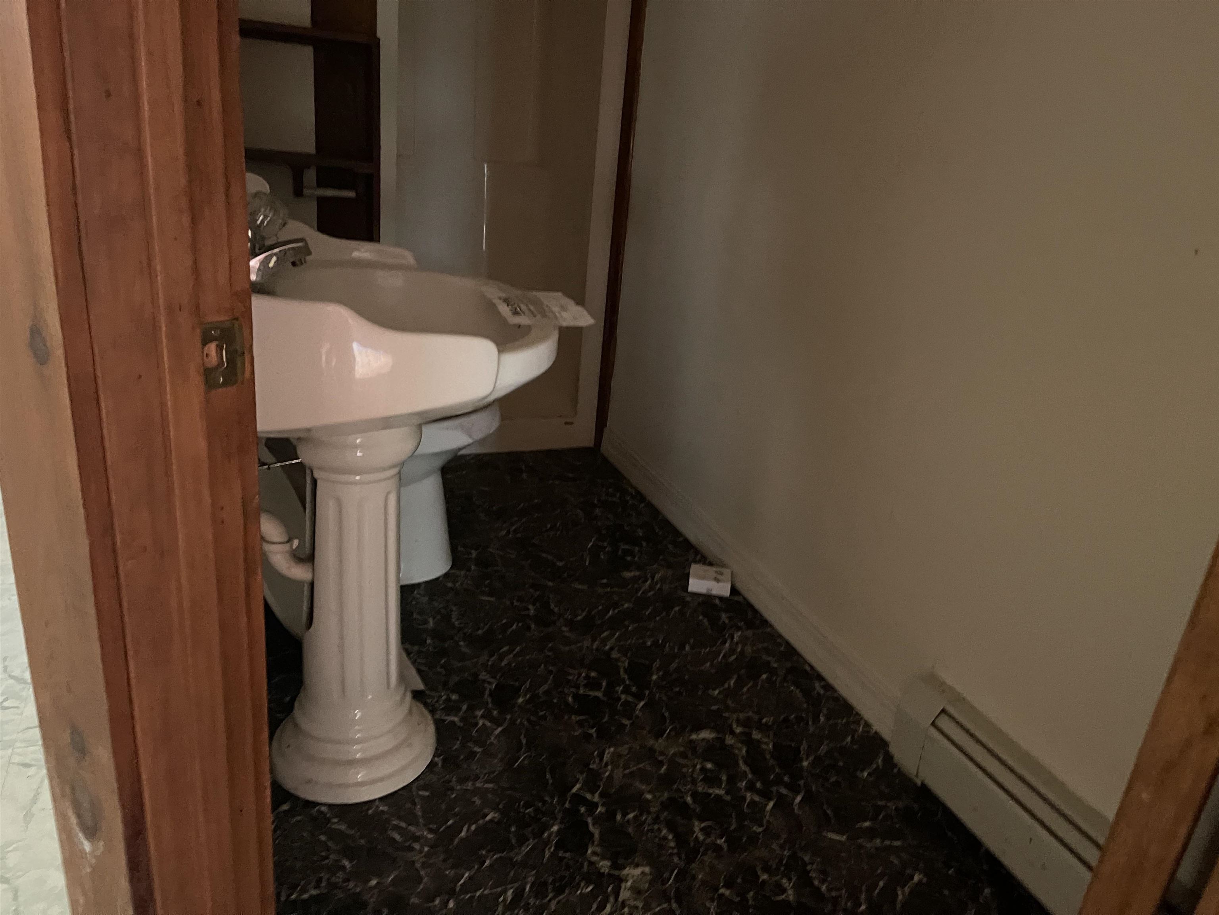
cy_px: 458
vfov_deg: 53.1
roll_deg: -6.2
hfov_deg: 67.3
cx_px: 610
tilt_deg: -22.5
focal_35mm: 26
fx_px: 916
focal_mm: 5.1
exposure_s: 1/30
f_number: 1.6
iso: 1000
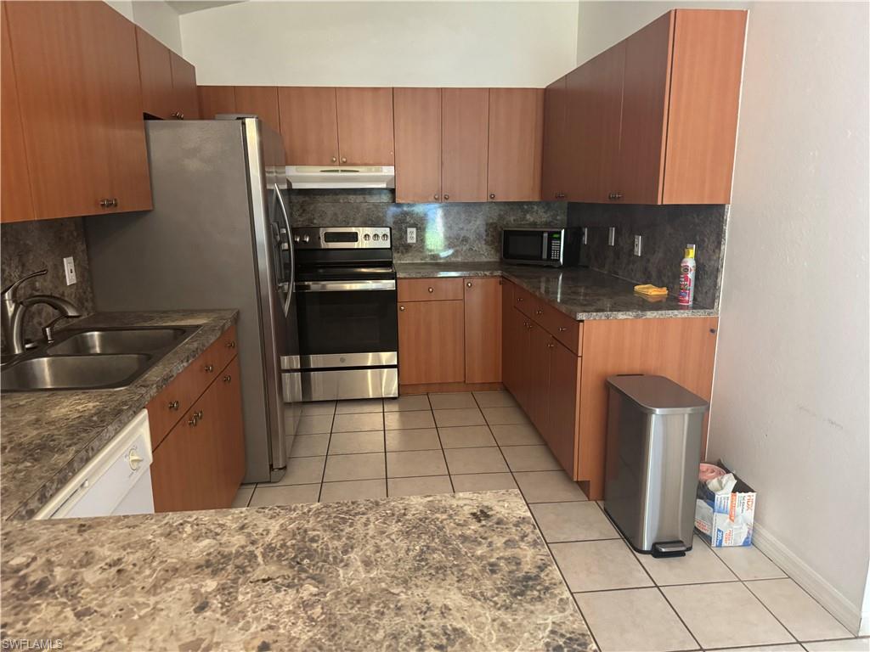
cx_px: 435
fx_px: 603
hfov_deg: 71.6
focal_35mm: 24
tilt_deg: -12.1
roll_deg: -0.7
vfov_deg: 56.8
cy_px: 326
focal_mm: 6.76
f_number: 1.78
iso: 500
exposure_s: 1/60
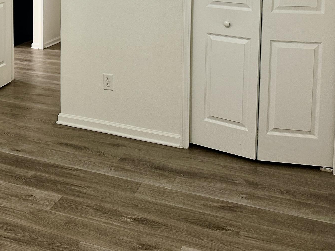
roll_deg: -0.1
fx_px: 523
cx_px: 50
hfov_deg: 34.1
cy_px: -21
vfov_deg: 25.2
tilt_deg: -5.6
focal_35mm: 54
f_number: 1.78
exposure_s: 1/60
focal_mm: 6.86
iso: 200
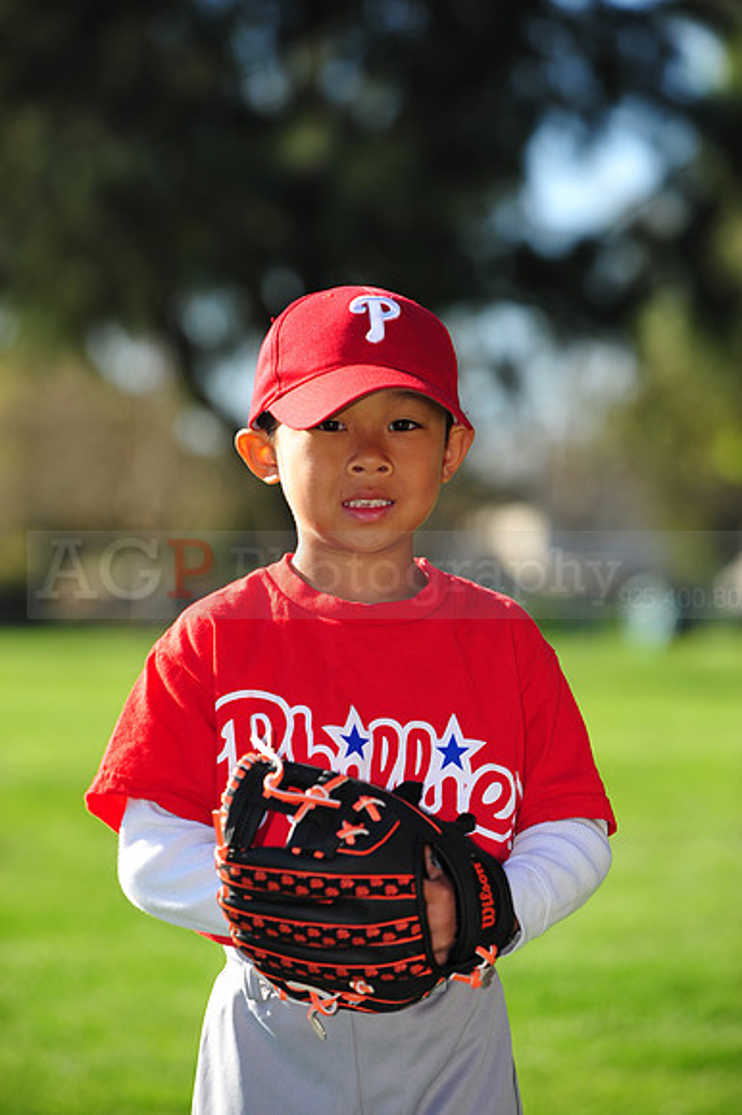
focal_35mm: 135
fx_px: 4178
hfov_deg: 10.1
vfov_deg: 15.2
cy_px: 558
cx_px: 371
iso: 200
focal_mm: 135
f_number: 4.5
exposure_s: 1/800
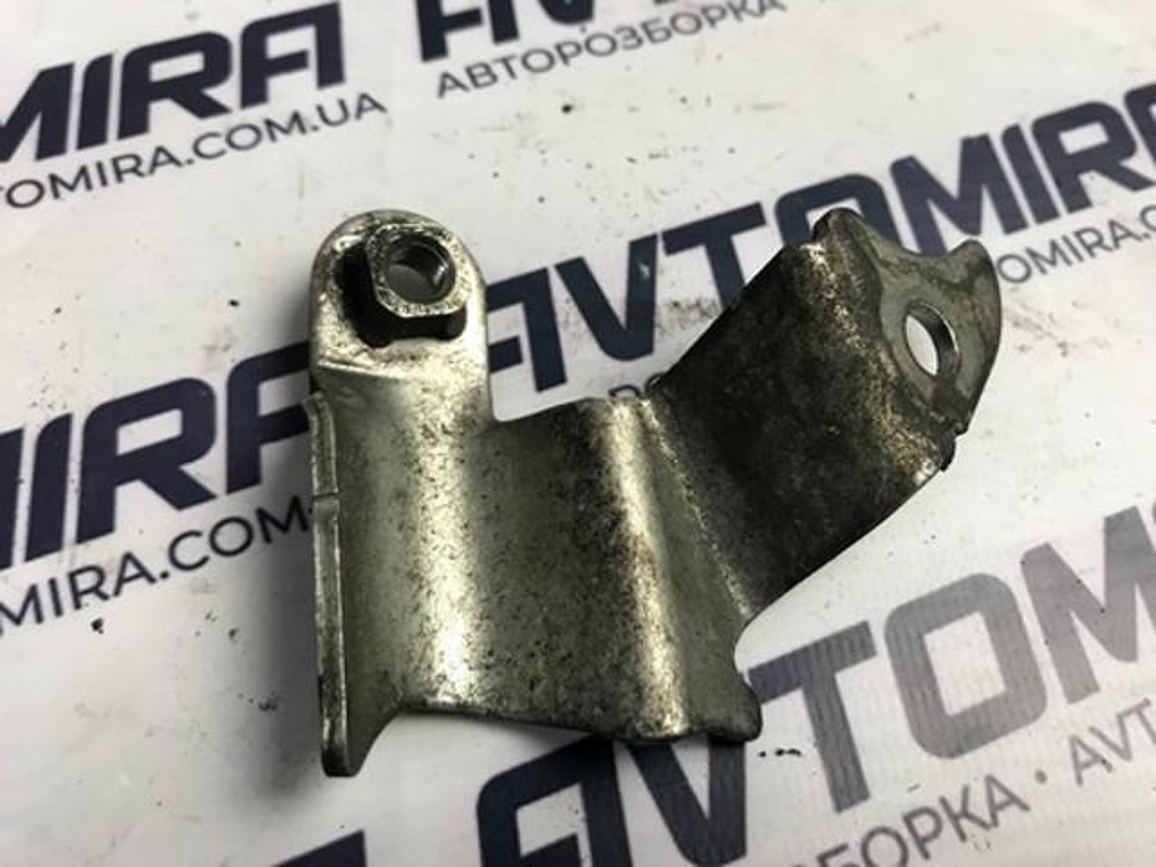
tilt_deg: -64.0
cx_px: 578
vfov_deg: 49.7
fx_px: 935
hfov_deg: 63.4
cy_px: 434
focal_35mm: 28
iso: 32
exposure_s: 1/33
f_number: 1.8
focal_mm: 3.99
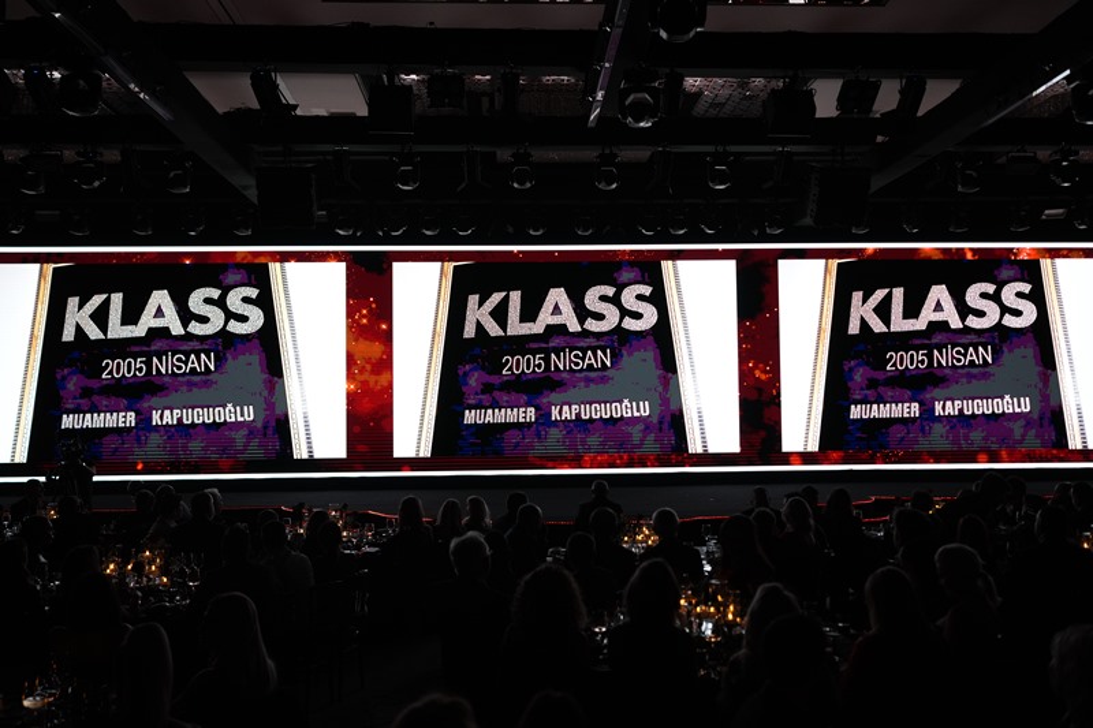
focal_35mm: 35
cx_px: 546
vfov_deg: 37.8
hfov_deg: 54.4
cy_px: 364
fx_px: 1062
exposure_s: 1/400
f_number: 2.8
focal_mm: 35
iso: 1600
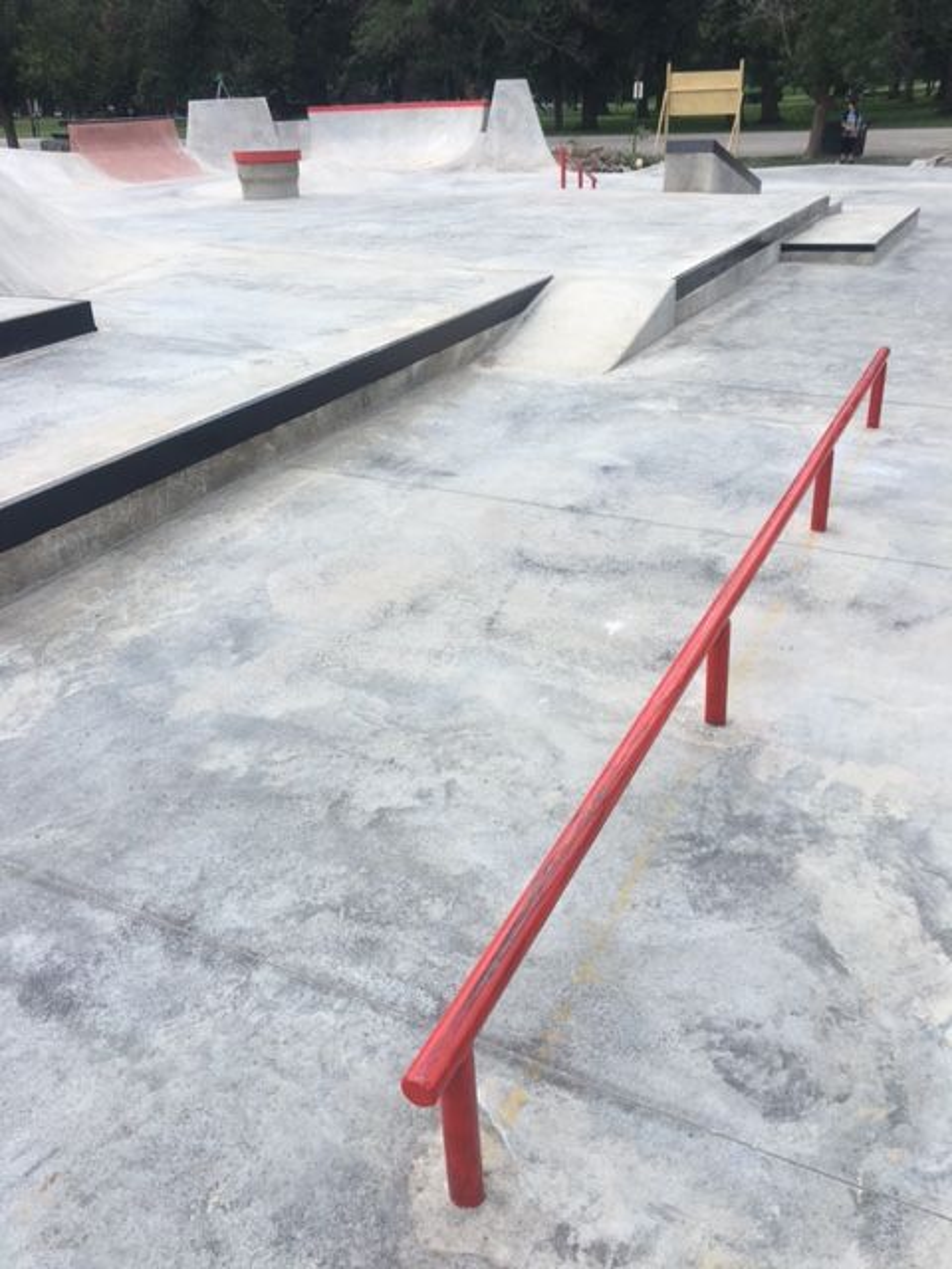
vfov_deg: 61.7
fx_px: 1063
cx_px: 476
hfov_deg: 48.2
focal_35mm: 29
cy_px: 634
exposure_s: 1/1099
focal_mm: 4.15
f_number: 2.2
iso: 25
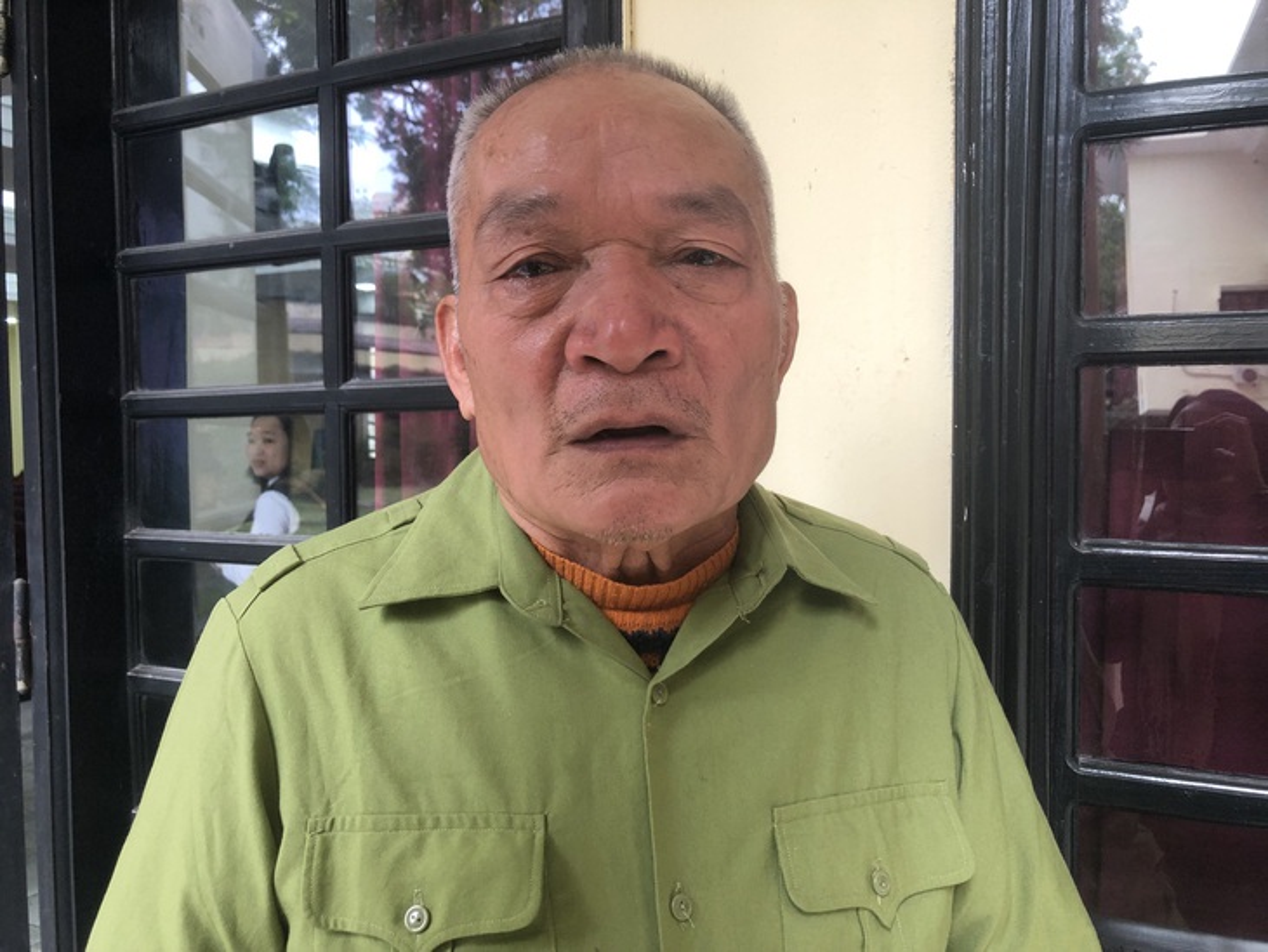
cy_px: 476
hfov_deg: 63.4
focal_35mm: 28
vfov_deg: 49.8
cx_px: 634
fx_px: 1026
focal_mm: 3.99
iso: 25
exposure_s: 1/30
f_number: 1.8
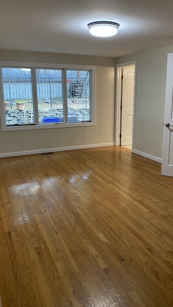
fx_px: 236
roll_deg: +0.8
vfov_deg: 66.1
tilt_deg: -11.5
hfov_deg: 40.1
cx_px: 97
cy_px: 152
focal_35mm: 29
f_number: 1.8
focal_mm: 4.25
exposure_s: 1/60
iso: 100
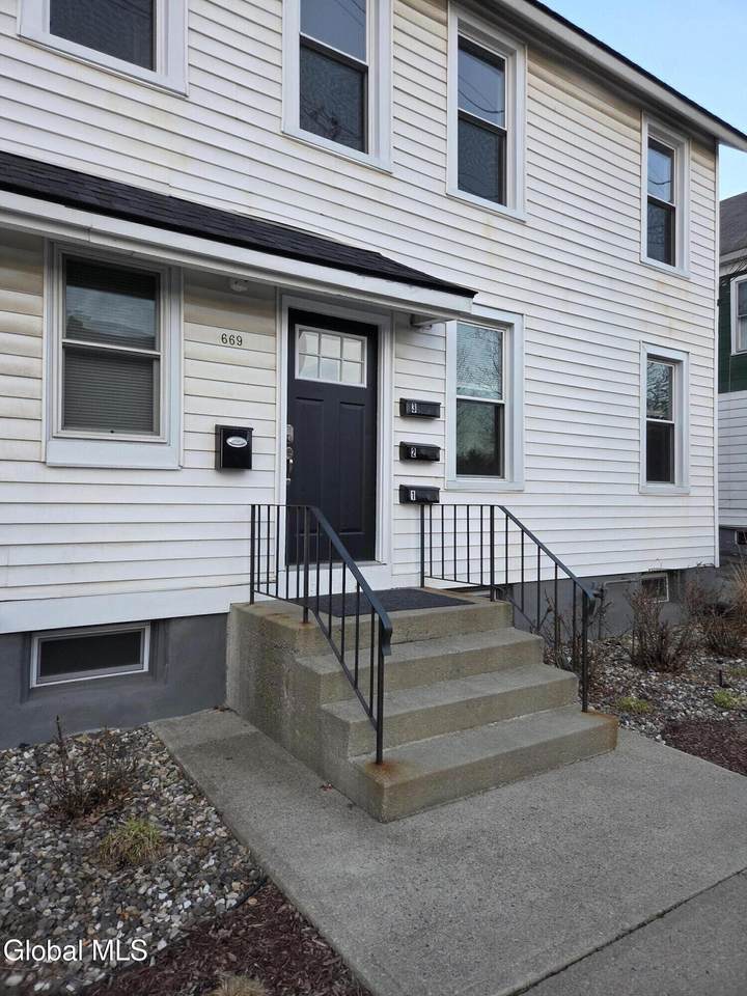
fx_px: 662
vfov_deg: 73.9
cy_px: 498
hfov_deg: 58.9
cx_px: 374
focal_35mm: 23
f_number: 1.8
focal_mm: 5.4
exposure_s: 1/180
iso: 64
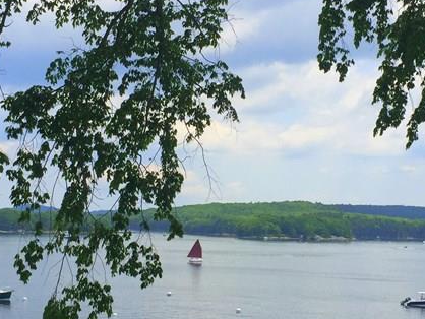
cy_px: 165
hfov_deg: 27.3
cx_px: 252
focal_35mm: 71
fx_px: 872
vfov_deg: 20.7
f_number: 2.2
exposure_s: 1/3049
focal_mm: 4.15
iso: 32
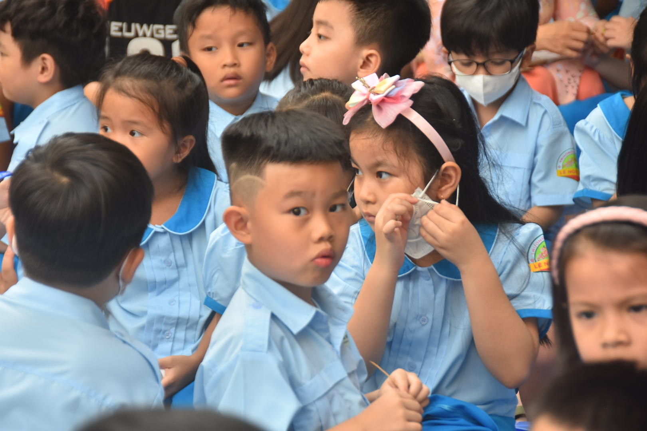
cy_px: 216
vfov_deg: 8.2
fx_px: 3019
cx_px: 324
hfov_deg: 12.2
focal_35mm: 168
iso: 450
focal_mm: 112
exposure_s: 1/200
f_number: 5.3
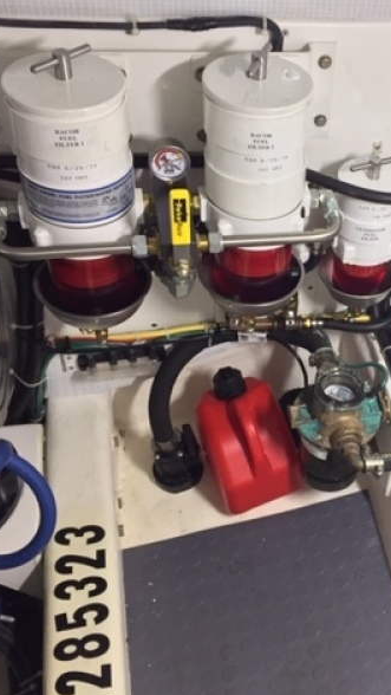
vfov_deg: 47.3
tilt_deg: -48.0
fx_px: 792
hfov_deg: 26.7
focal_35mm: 43
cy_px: 353
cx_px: 361
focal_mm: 4.15
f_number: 2.2
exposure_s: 1/30
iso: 160
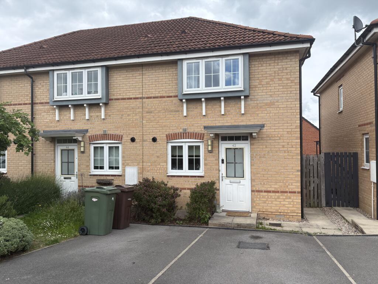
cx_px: 189
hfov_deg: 67.3
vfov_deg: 53.1
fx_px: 284
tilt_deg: +1.0
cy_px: 142
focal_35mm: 26
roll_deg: +1.0
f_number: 1.6
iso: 50
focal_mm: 5.96
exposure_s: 1/1901
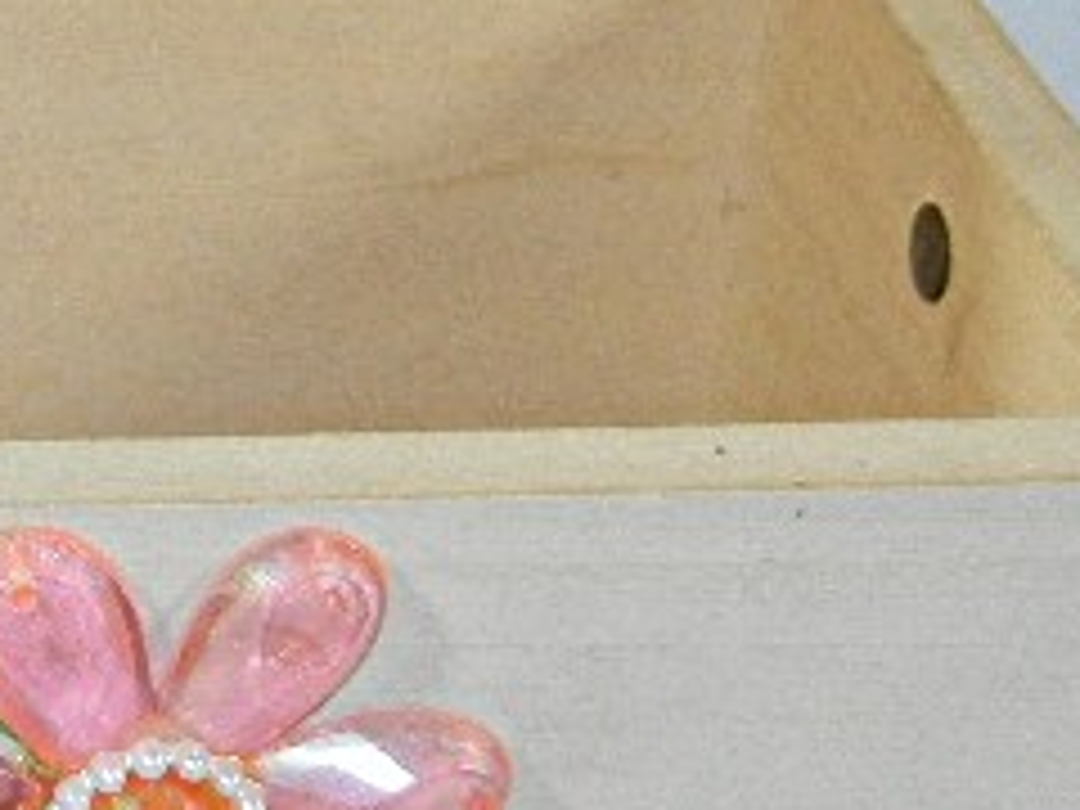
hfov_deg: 14.7
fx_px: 3994
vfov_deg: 11.5
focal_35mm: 128
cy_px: 176
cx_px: -342
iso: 160
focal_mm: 5.4
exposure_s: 1/39.5
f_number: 3.5
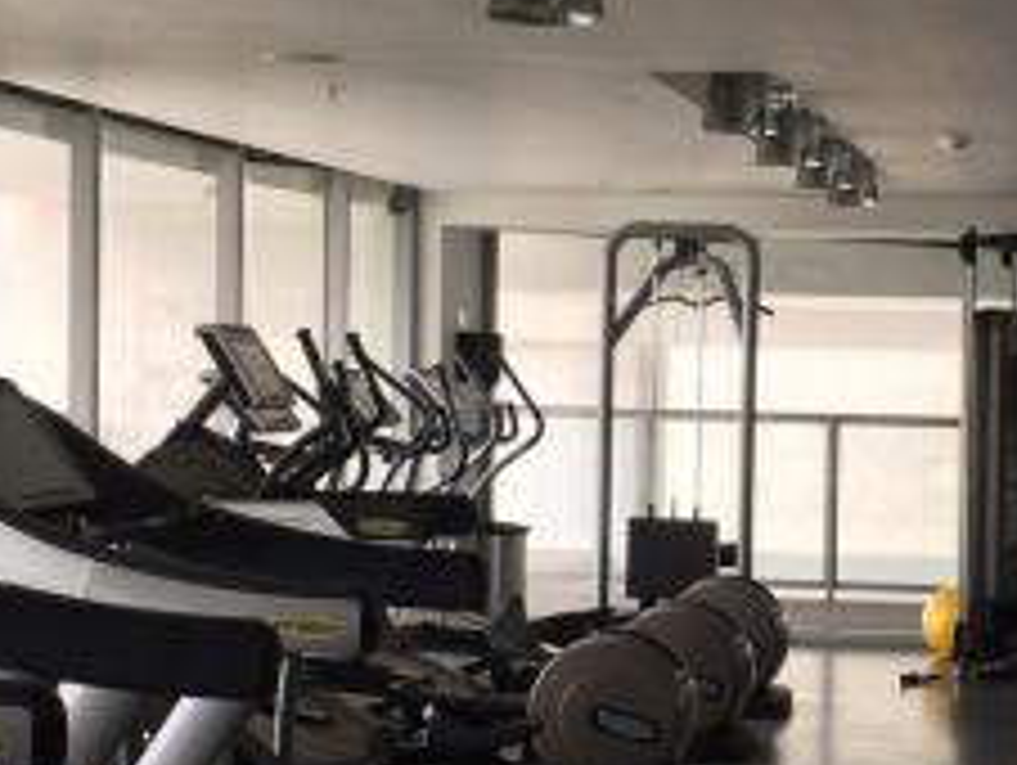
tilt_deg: -3.7
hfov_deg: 23.5
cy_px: 468
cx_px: 778
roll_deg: -1.7
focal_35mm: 82
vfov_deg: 18.0
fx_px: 2412
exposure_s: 1/120
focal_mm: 4.15
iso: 64
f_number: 2.2
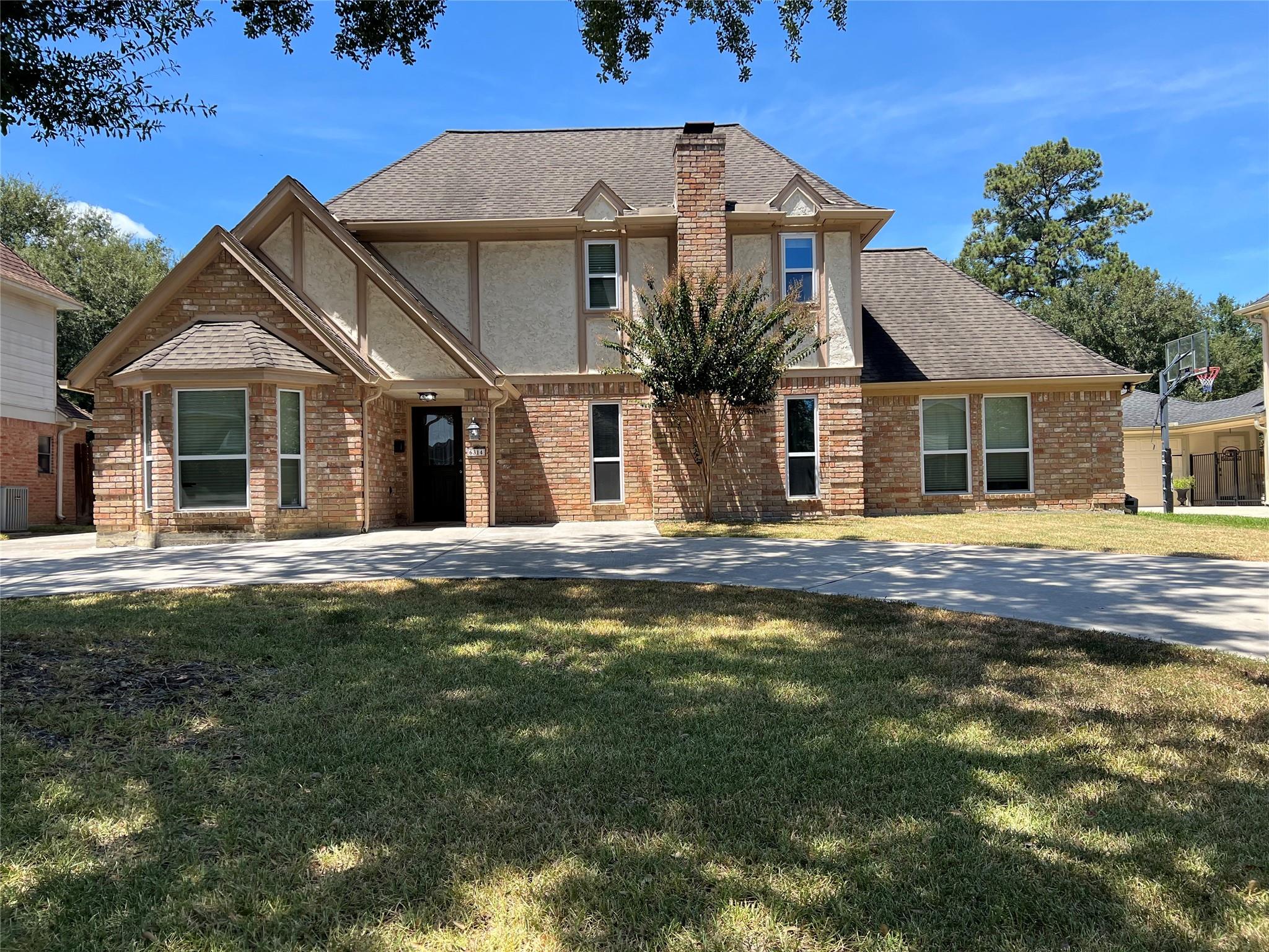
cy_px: 476
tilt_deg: +1.6
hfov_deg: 67.3
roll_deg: +1.4
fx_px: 953
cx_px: 634
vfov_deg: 53.1
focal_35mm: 26
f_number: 1.5
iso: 50
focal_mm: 5.7
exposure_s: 1/1808
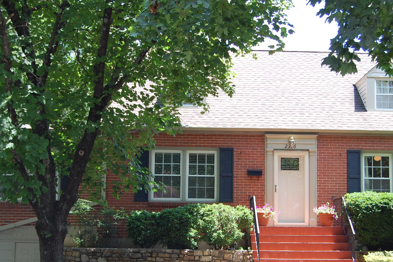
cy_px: 169
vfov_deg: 19.1
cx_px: 221
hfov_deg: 28.4
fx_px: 775
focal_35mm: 71
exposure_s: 1/125
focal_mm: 30
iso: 200
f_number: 5.6
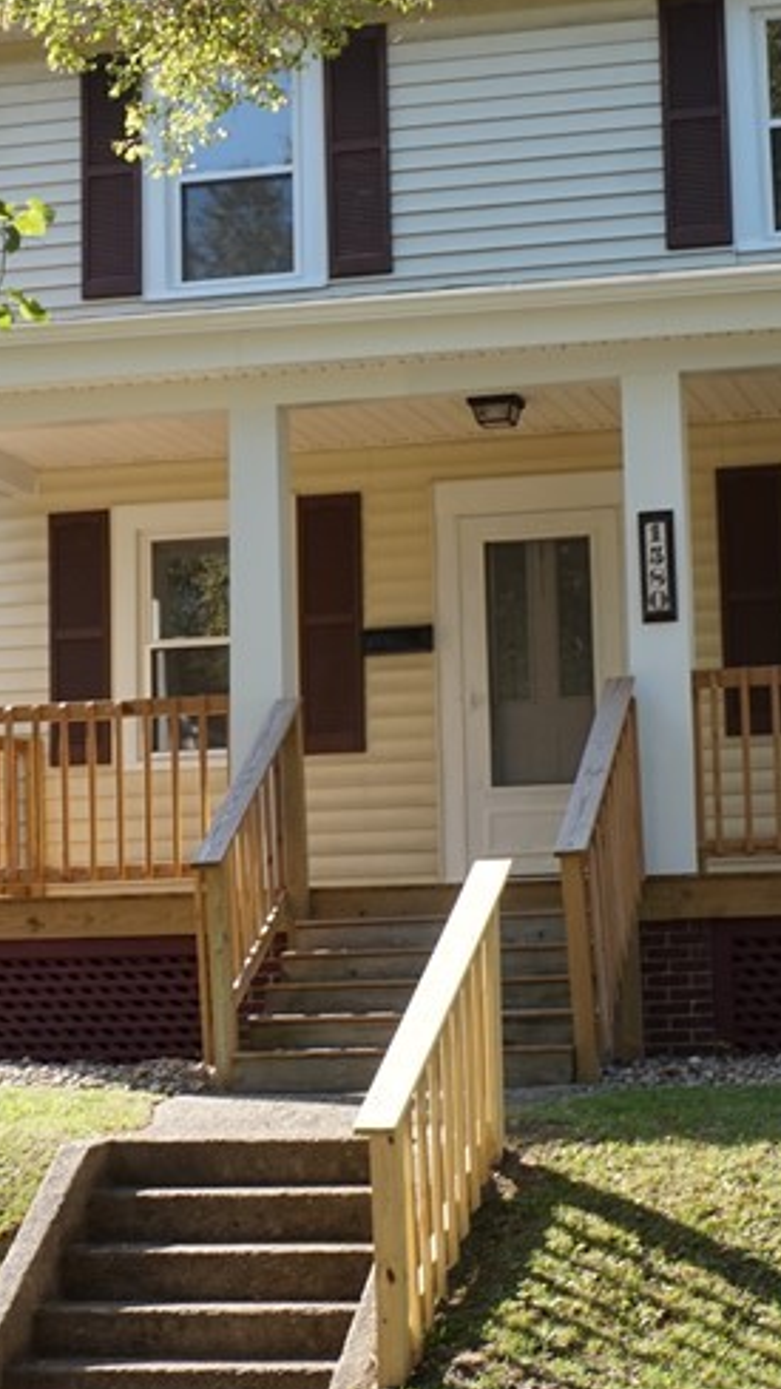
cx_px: 383
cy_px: 639
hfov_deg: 15.1
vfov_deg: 26.5
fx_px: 2952
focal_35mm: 80
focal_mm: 23
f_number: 7.1
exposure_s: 1/100
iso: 100
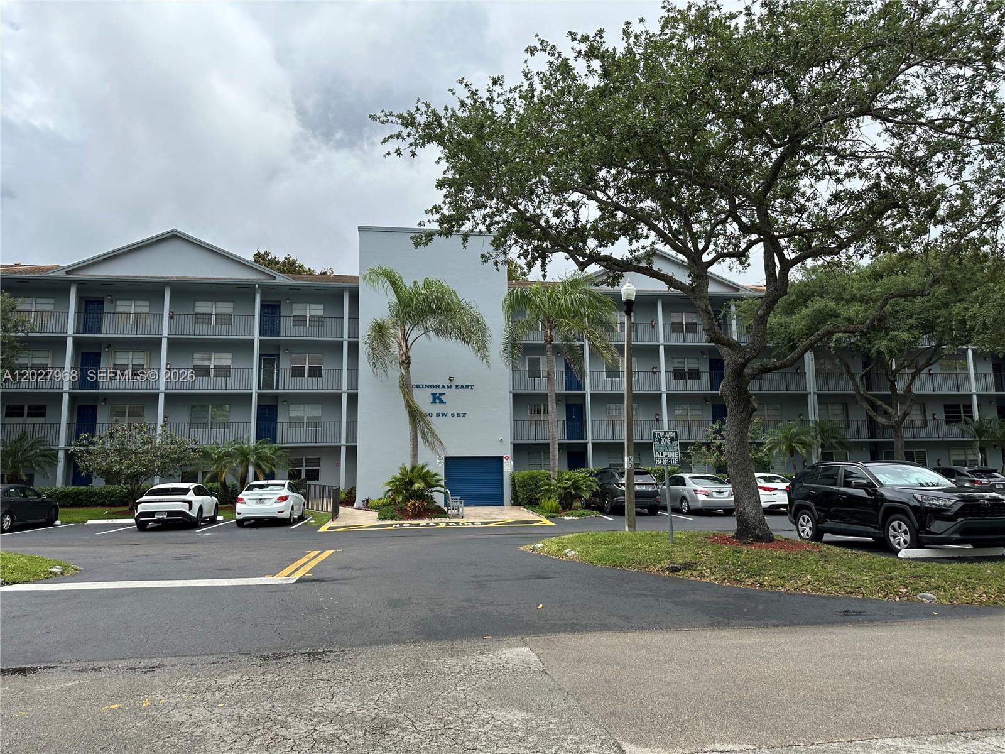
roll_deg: +0.4
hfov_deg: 71.6
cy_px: 377
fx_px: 697
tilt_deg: +7.7
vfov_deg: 56.8
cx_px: 502
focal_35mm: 24
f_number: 1.78
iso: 80
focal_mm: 6.86
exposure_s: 1/4762
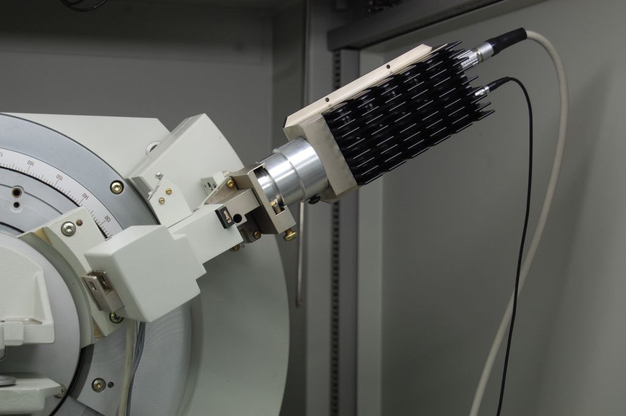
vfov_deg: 16.5
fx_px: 1433
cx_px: 313
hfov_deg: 24.6
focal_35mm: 82
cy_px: 208
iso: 400
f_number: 5.6
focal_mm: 55
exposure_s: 1/30
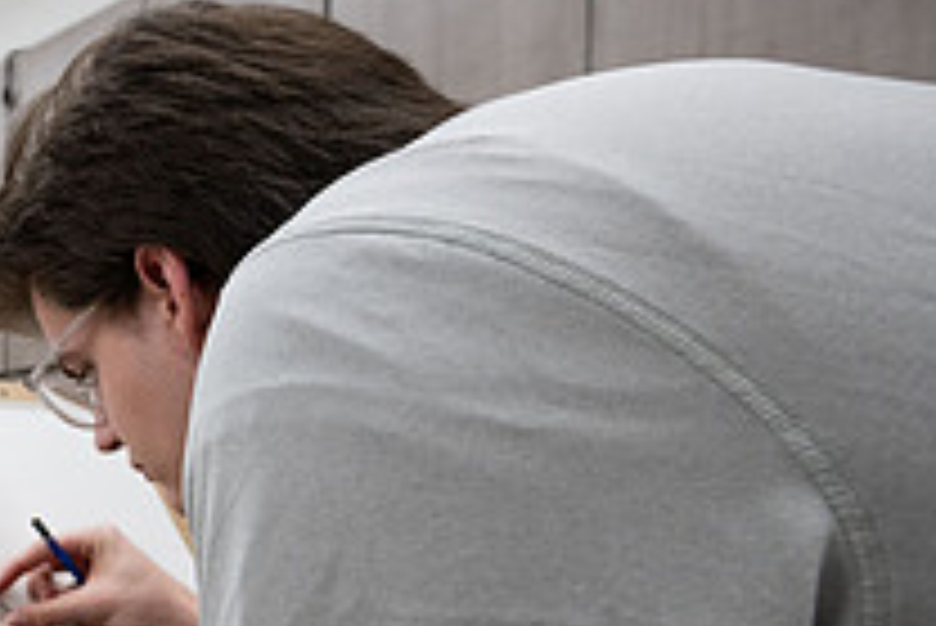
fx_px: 1015
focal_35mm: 39
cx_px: -252
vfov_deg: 32.7
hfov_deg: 35.6
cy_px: 552
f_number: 4
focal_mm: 14
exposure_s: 1/160
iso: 800
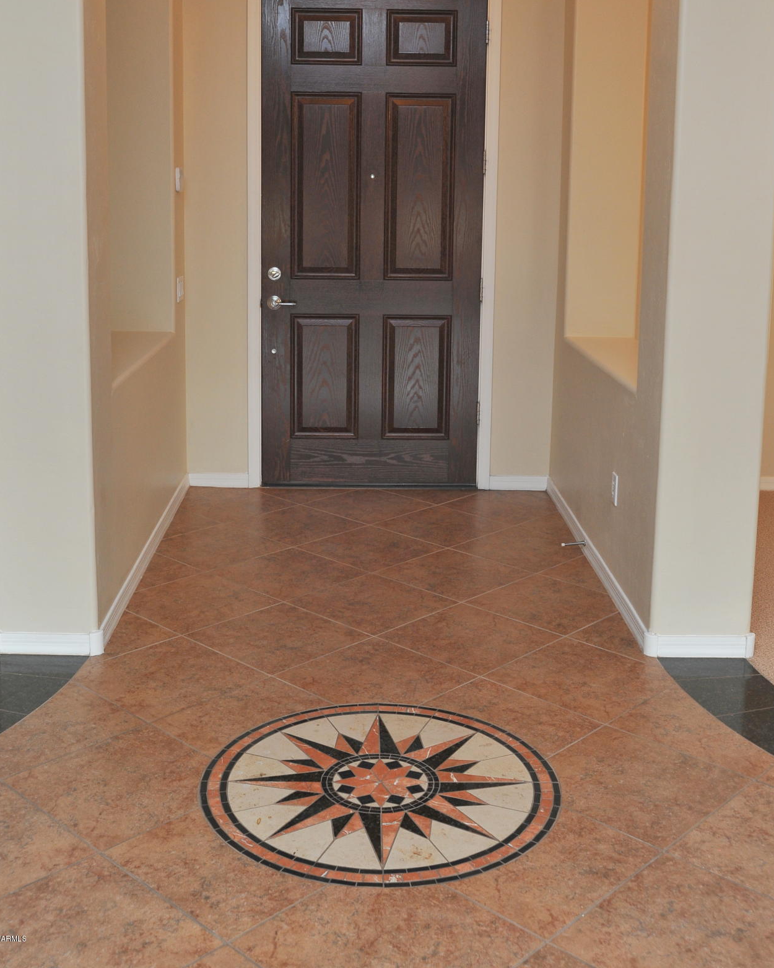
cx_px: 380
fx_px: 1203
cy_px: 359
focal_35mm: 42
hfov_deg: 35.7
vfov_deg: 43.5
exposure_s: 1/40
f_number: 7.1
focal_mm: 35
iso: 1000
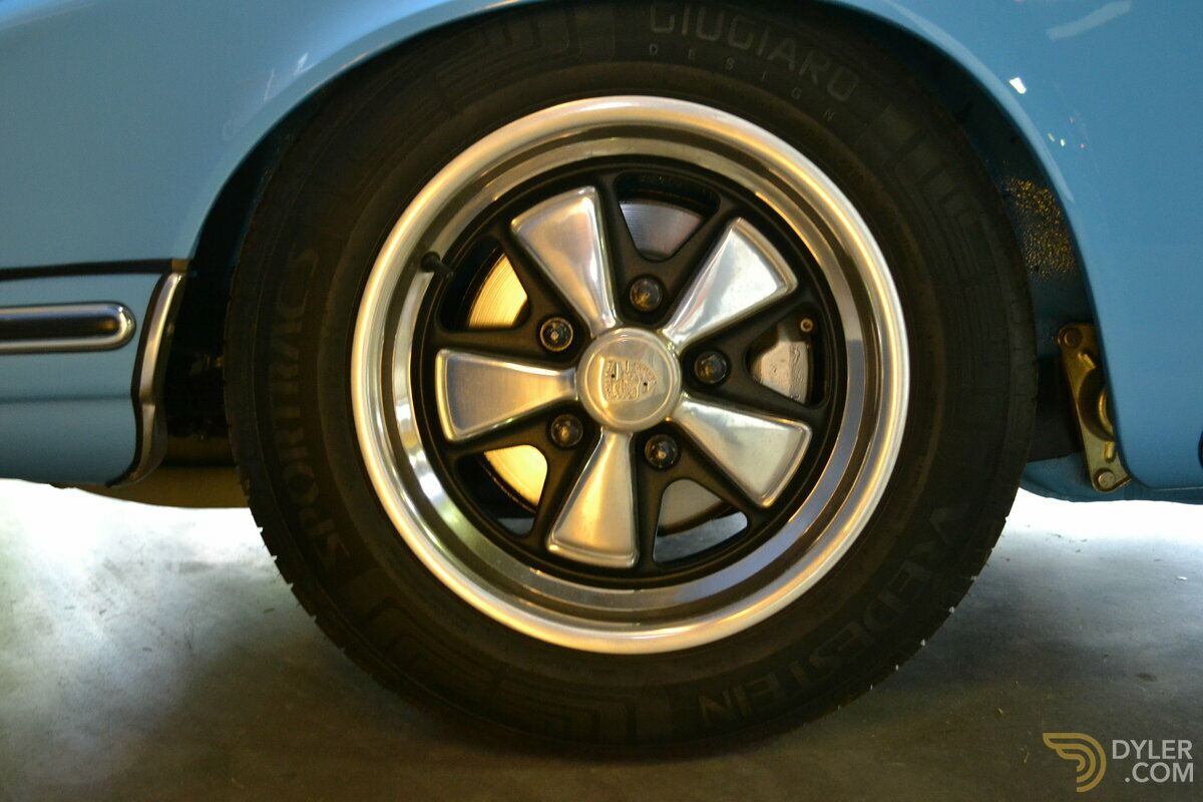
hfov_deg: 57.2
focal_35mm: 33
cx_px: 602
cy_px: 401
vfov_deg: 40.0
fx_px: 1103
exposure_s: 1/60
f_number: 3.8
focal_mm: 22
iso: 2000
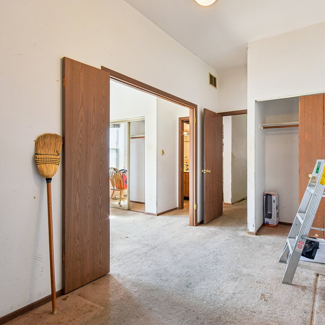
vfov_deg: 74.8
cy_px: 157
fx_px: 212
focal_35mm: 20
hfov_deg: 74.2
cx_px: 191
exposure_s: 1/15
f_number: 8
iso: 400
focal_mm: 10
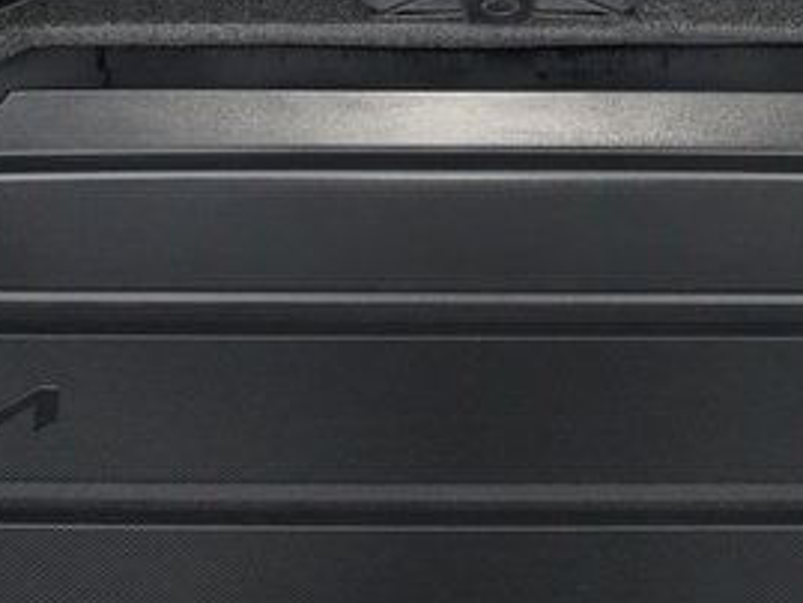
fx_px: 1485
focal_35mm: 64
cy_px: 621
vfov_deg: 22.0
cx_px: 504
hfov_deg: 30.1
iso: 12800
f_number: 2.8
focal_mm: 28
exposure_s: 1/80
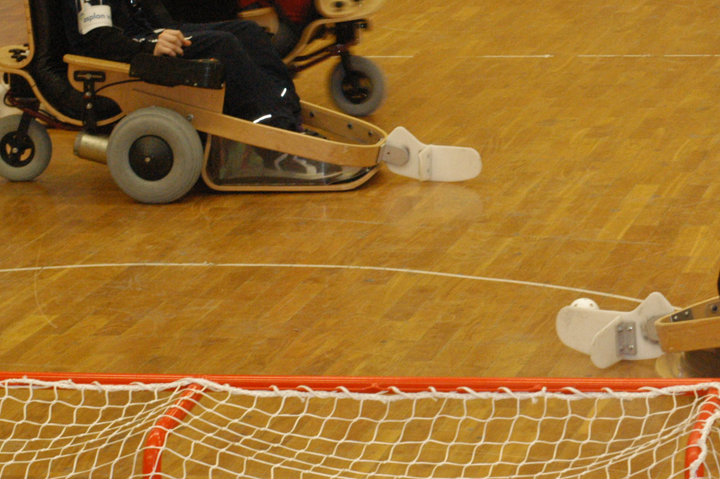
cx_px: 627
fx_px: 2857
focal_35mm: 143
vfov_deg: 9.6
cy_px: 107
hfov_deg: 14.2
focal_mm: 50
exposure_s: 1/80
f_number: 6.3
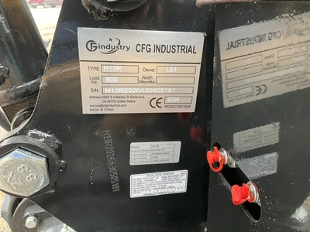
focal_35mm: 29
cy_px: 116
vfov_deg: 48.2
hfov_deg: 61.7
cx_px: 155
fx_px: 260
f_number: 1.8
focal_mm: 3
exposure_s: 1/122
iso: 32
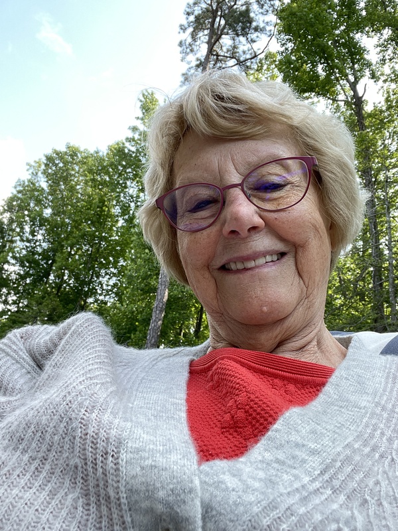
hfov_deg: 46.8
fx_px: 460
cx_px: 199
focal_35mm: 30
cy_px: 266
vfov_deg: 60.0
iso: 32
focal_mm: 2.71
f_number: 2.2
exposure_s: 1/121
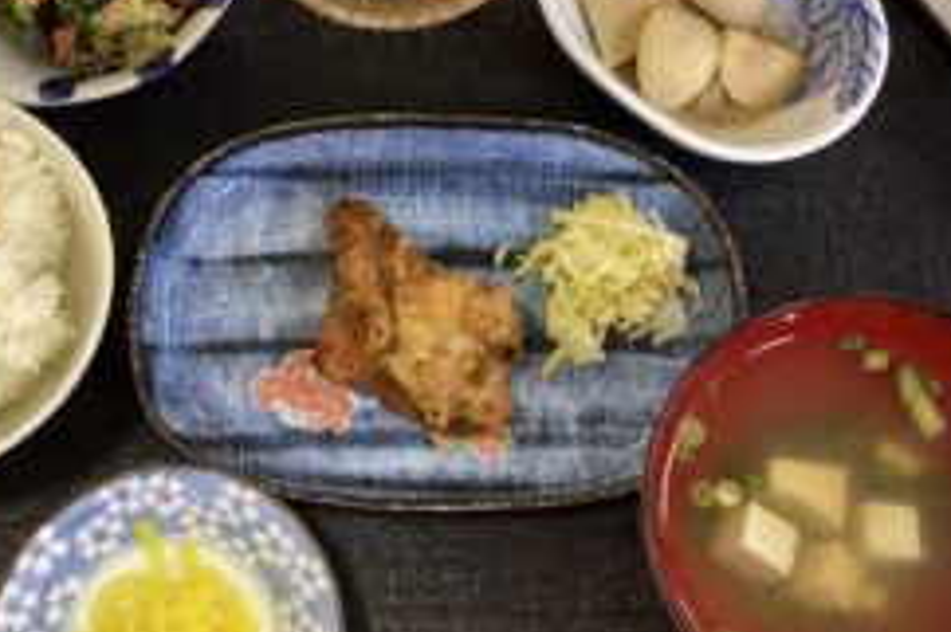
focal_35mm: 50
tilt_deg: -74.4
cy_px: 273
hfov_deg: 39.6
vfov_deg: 26.9
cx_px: 430
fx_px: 1320
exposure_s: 1/50
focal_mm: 3.3
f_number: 2.4
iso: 400
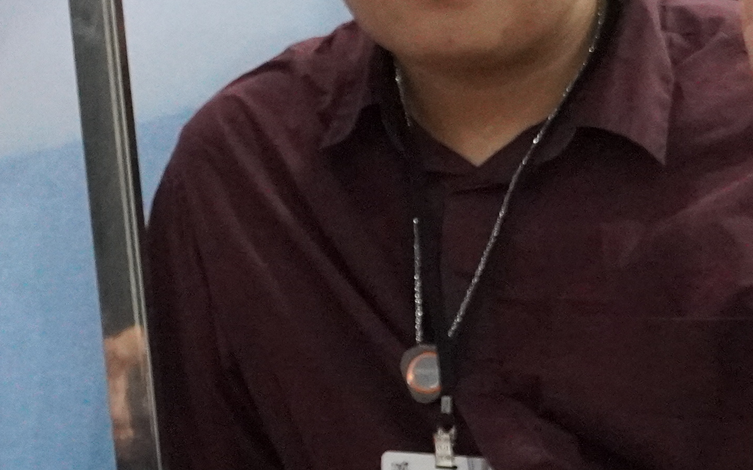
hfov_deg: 13.5
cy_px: 282
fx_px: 2998
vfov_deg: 9.0
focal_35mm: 146
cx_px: -346
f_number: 4
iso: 5000
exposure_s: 1/160
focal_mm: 23
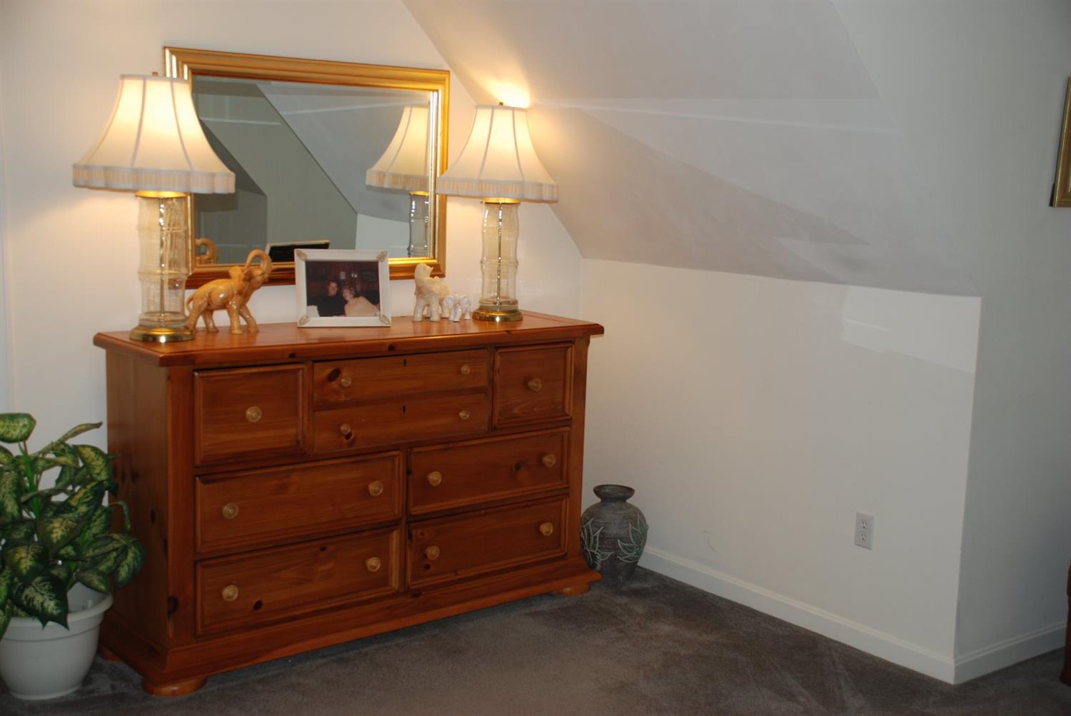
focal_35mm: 42
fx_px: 1251
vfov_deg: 32.0
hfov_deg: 46.4
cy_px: 358
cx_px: 536
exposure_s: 1/60
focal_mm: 28
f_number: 4
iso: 200
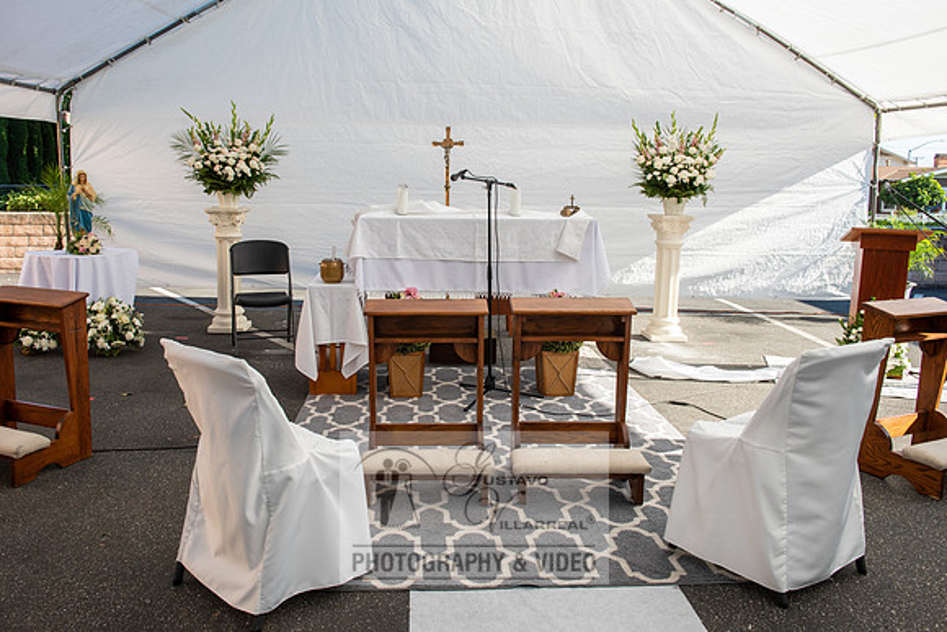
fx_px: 791
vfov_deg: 43.5
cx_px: 439
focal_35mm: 30
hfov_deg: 61.8
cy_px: 293
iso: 200
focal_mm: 28
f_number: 8
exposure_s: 1/250
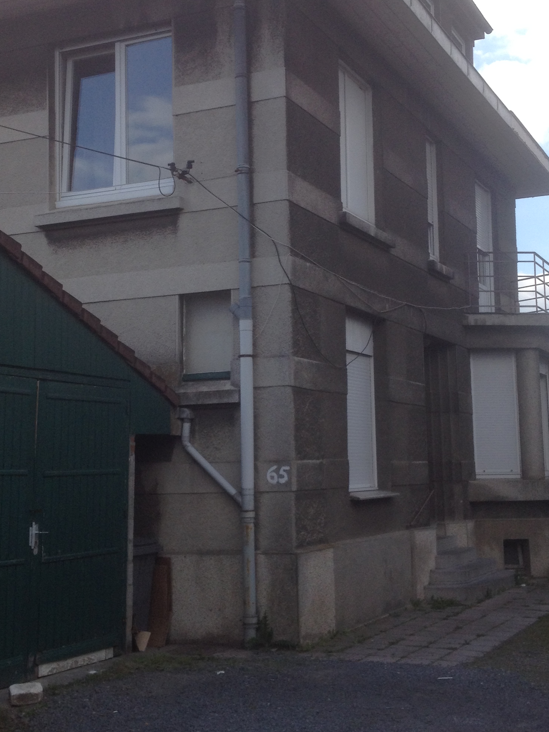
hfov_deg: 25.2
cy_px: 324
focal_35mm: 58
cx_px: 261
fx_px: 1227
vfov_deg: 33.2
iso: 50
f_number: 2.4
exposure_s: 1/968
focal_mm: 4.28
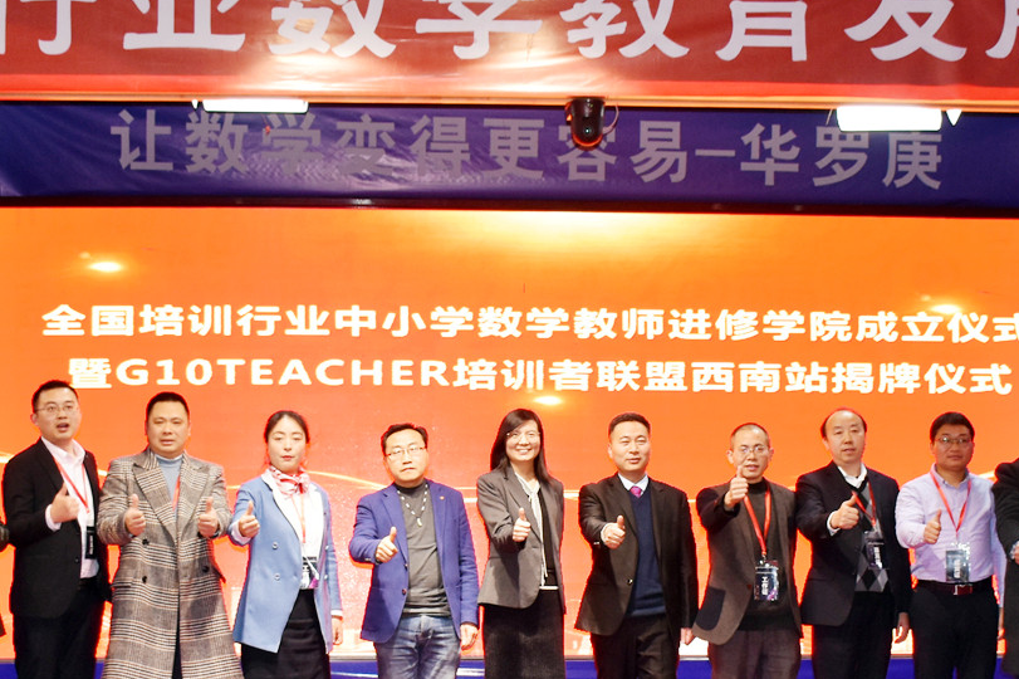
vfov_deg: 18.3
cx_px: 563
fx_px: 2094
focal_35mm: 74
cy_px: 477
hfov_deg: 27.3
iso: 640
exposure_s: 1/60
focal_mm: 20
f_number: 3.5
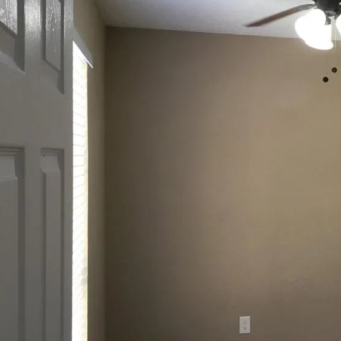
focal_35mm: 50
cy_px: 187
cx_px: 265
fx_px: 557
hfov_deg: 33.2
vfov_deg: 34.0
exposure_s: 1/30
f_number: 2.4
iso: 40
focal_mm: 3.3
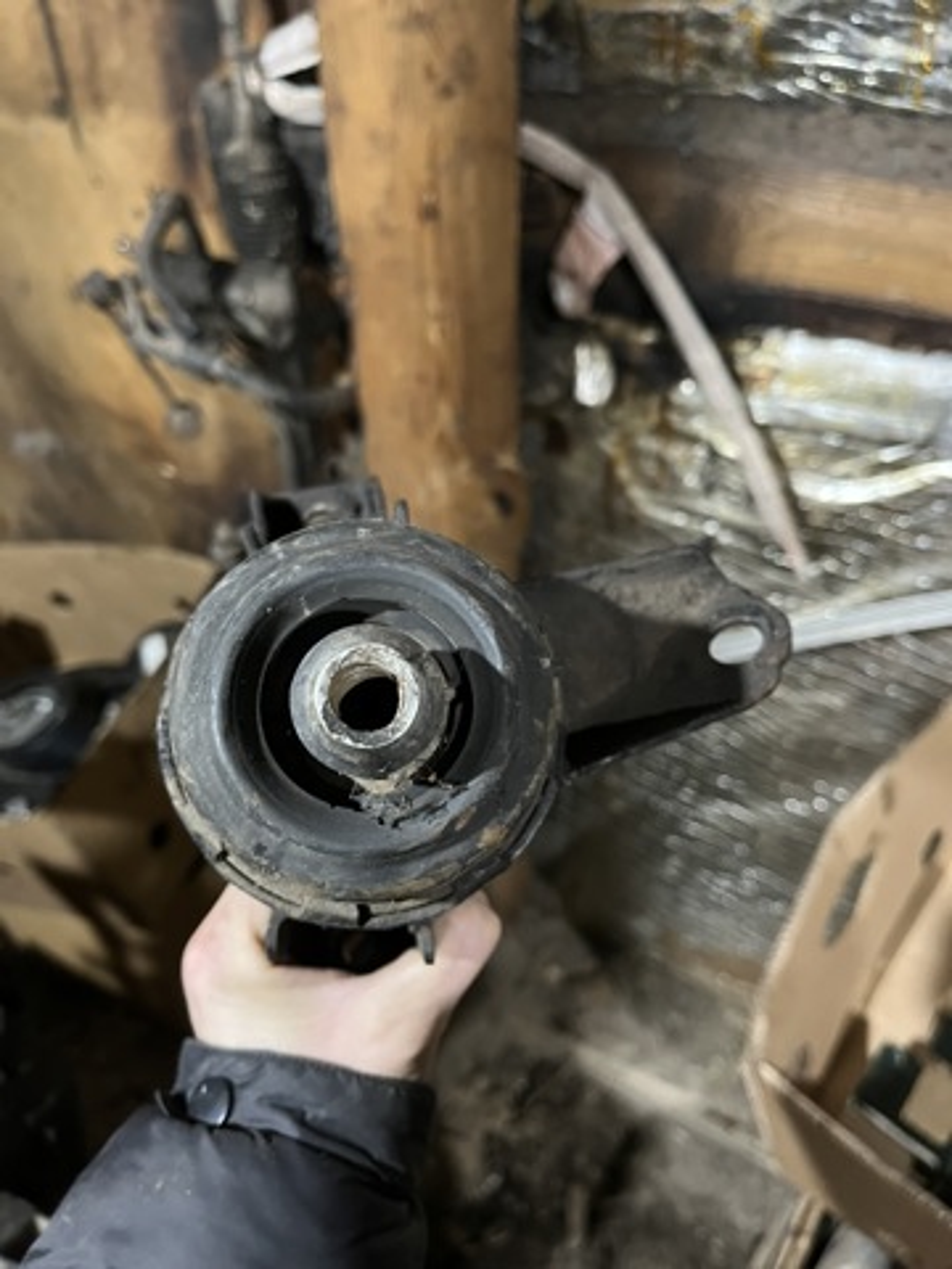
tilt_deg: -36.9
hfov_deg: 53.1
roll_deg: +4.2
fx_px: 953
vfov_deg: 67.3
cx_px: 476
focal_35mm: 26
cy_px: 634
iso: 500
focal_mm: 5.1
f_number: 1.6
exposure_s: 1/25
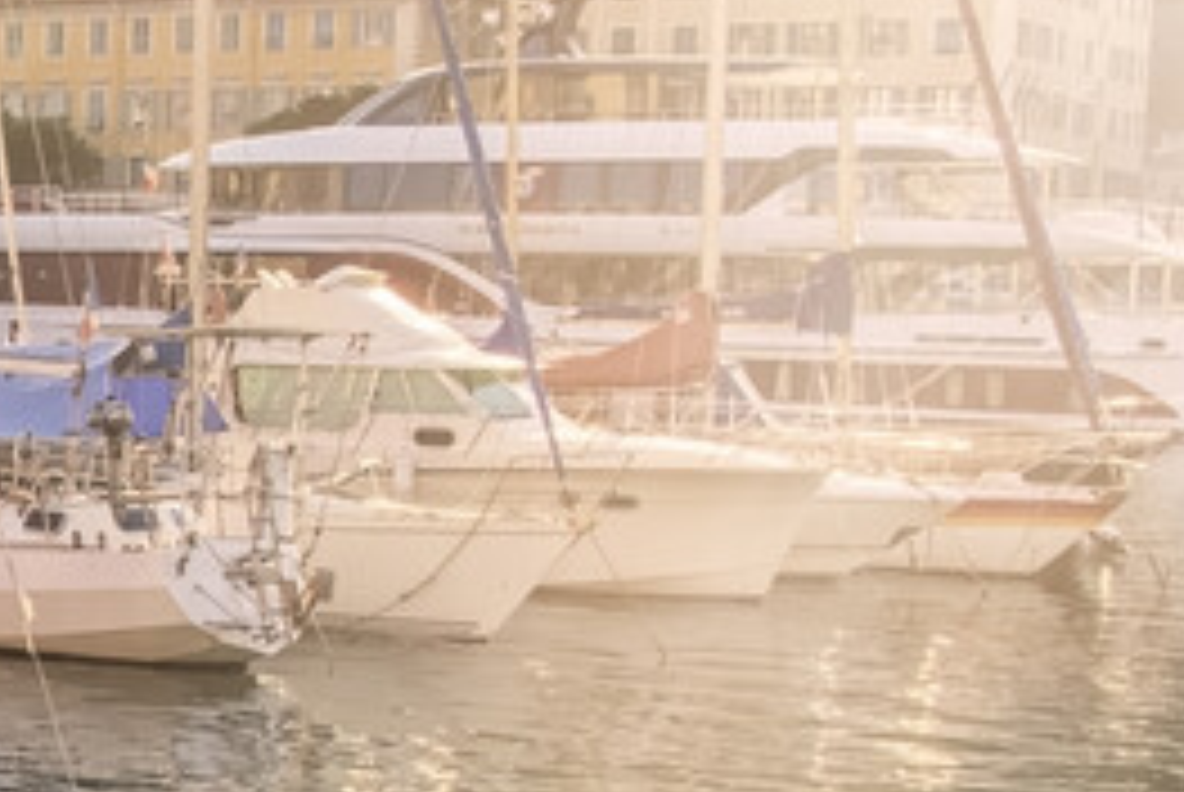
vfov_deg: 14.1
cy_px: 556
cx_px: -428
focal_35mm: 97
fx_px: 3194
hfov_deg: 19.2
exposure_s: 1/320
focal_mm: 34
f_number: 9
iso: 64
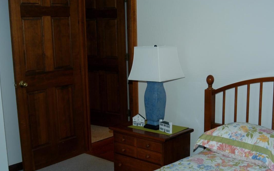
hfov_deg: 39.5
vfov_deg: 25.3
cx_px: 156
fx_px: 381
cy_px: 105
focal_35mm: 51
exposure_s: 1/60
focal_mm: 28
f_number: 4.5
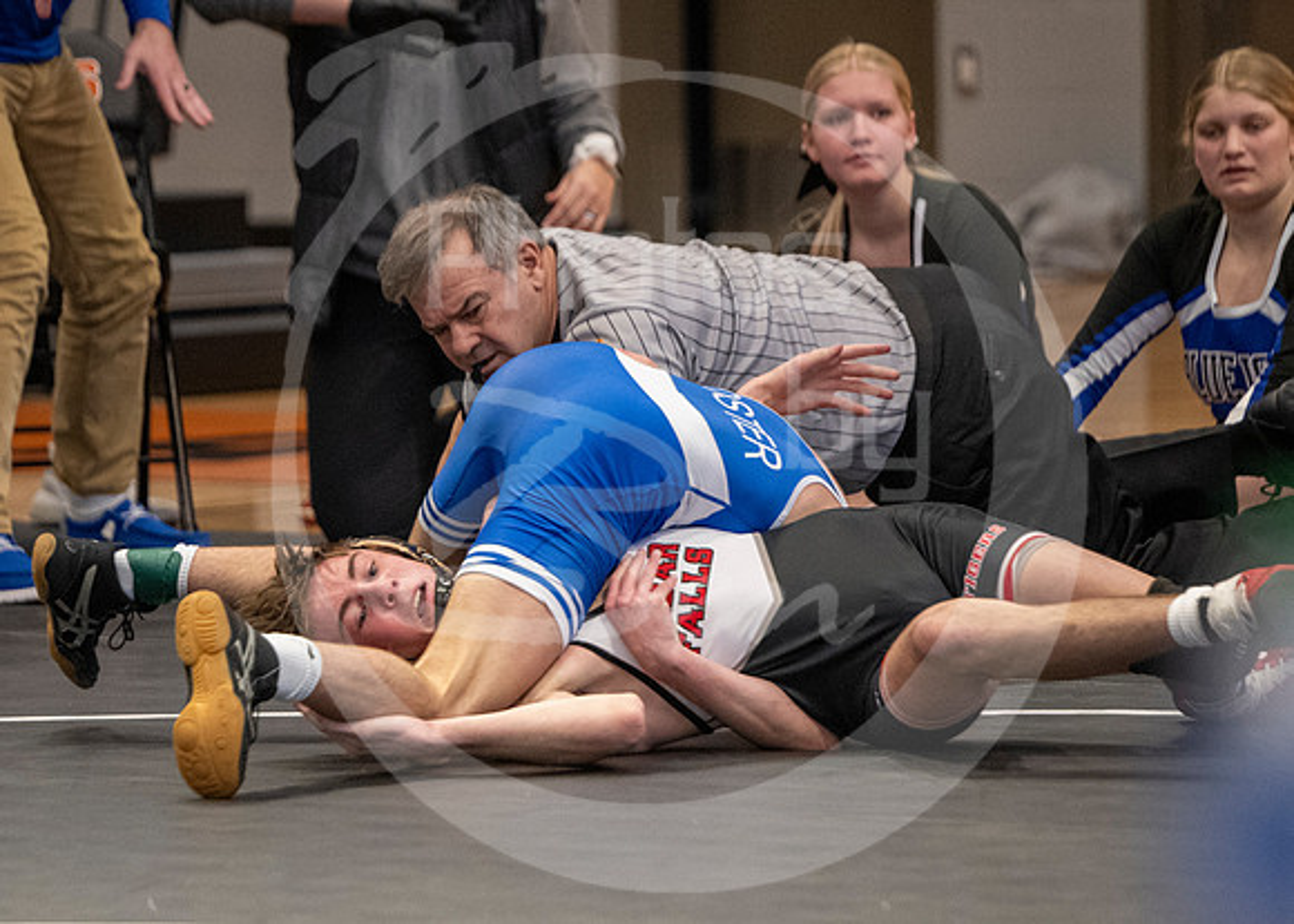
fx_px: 13360
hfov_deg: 5.5
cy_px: 862
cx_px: 425
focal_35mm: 364
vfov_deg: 4.0
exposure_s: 1/1000
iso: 3200
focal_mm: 175
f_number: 2.8
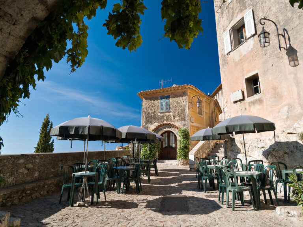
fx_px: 210
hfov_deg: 71.6
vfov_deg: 56.8
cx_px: 152
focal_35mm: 24
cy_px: 114
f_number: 5.6
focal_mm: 12
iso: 100
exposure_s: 1/200
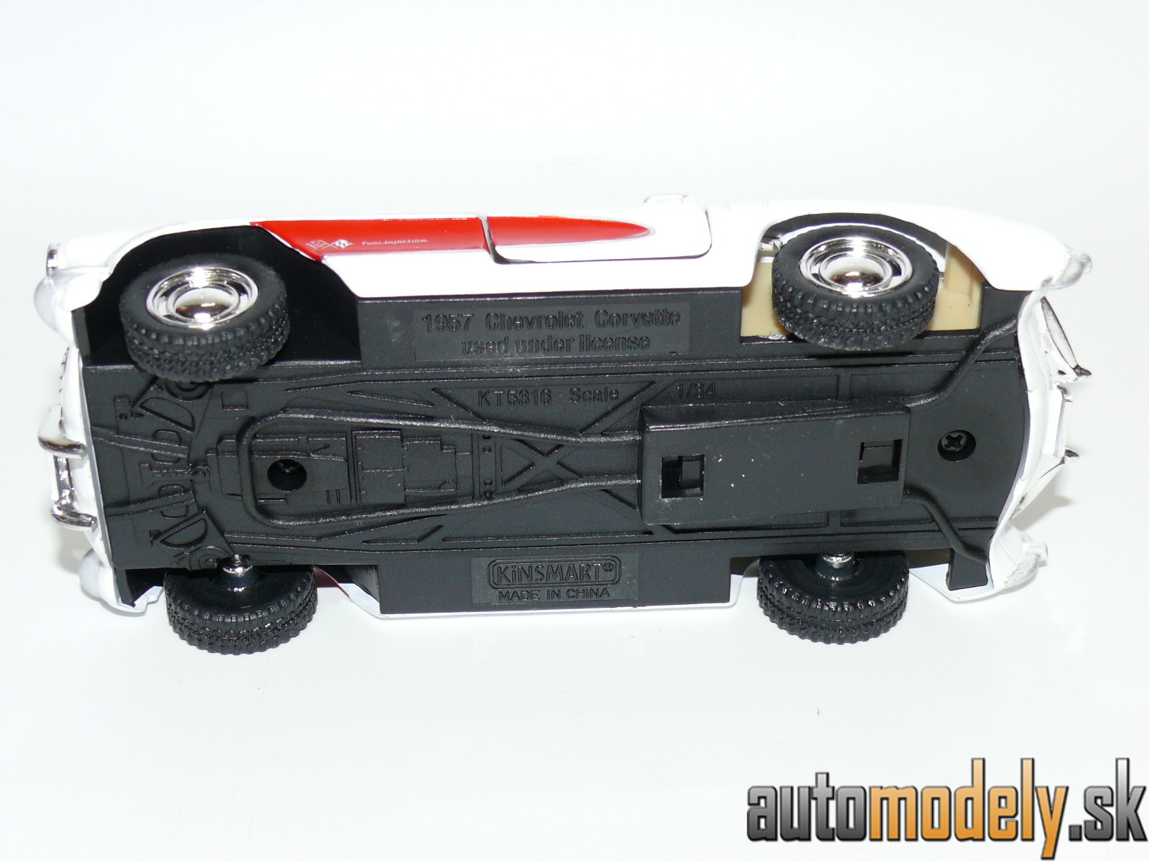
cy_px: 430
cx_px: 574
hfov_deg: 28.6
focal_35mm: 68
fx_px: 2257
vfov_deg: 21.6
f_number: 4
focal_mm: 10.8
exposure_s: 1/30
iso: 100
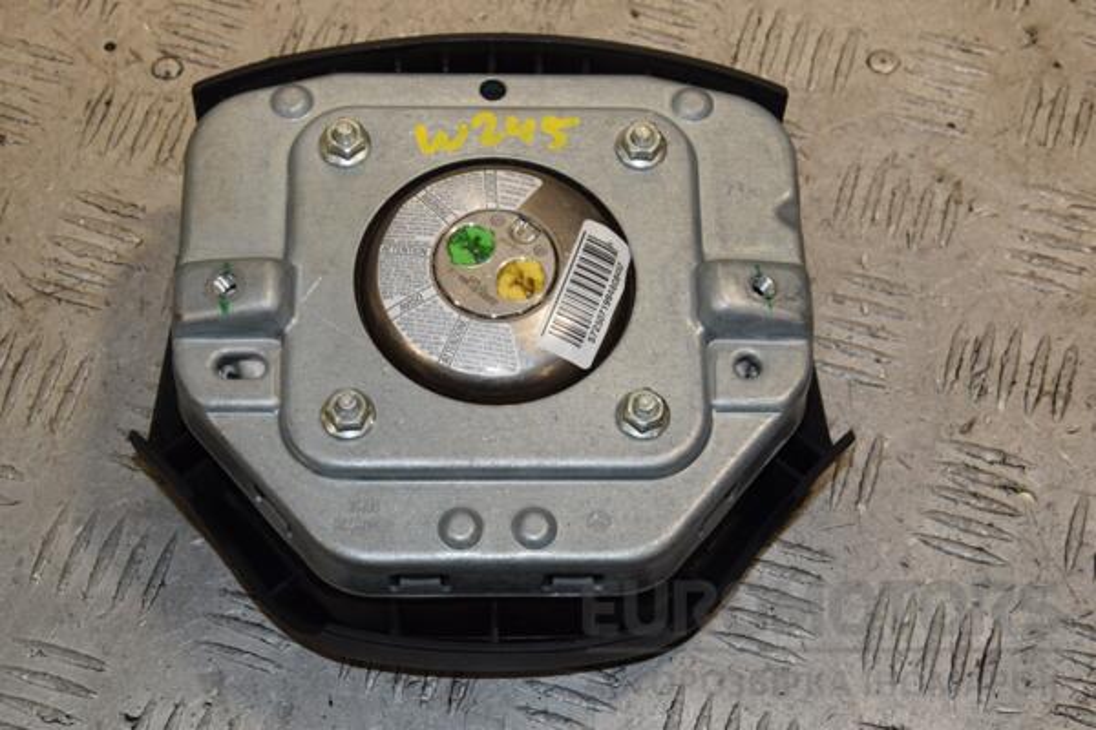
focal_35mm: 75
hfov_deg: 27.0
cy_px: 365
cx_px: 548
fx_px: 2283
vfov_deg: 18.2
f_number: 10
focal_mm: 50
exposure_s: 1/200
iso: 800
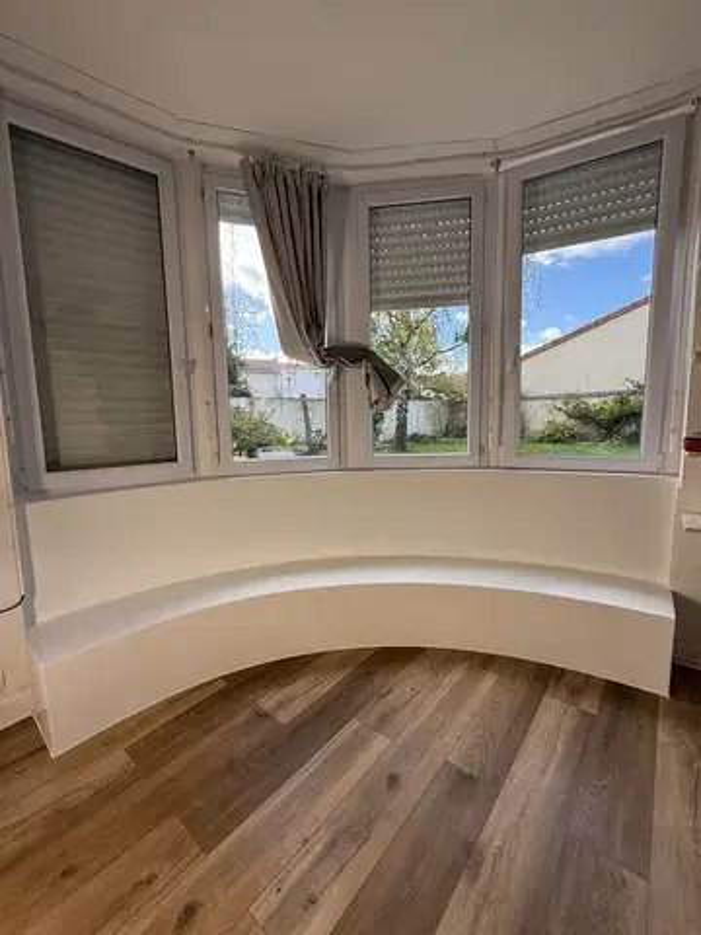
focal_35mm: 14
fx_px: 378
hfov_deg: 85.7
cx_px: 350
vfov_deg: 102.1
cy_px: 468
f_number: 2.2
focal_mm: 2.22
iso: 64
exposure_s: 1/353
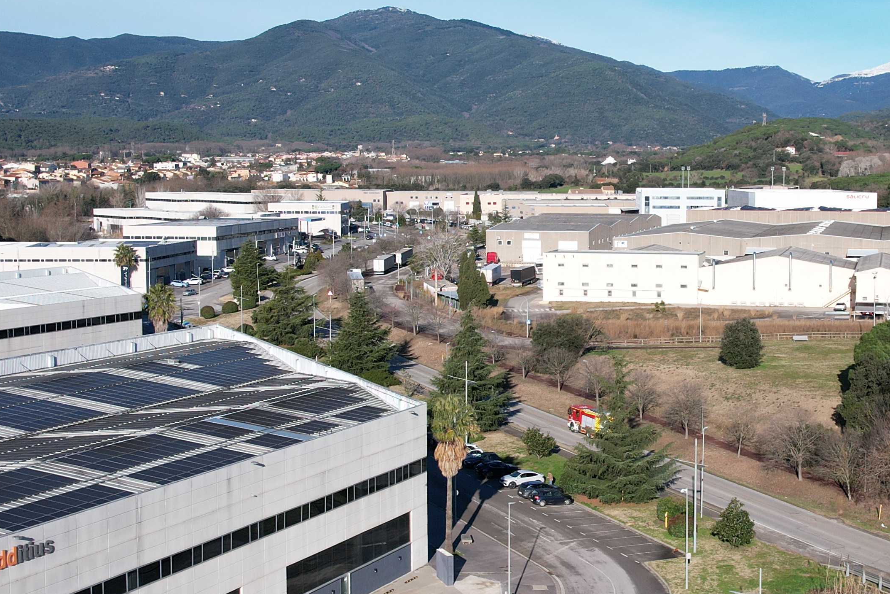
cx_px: 622
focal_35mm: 57
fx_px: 1409
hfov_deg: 34.6
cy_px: 292
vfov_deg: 23.8
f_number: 2.8
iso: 130
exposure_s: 1/2500
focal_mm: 8.38
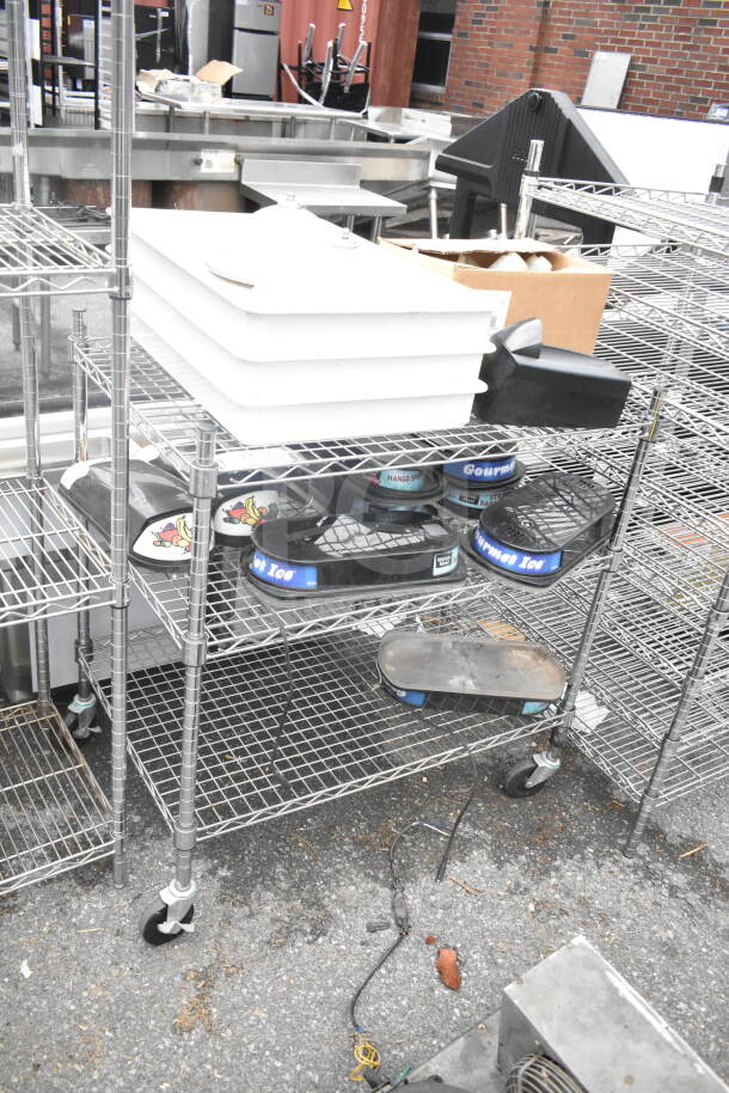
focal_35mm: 30
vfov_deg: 61.9
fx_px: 910
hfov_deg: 43.6
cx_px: 364
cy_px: 546
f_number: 3.8
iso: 3200
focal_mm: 20
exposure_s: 1/4000
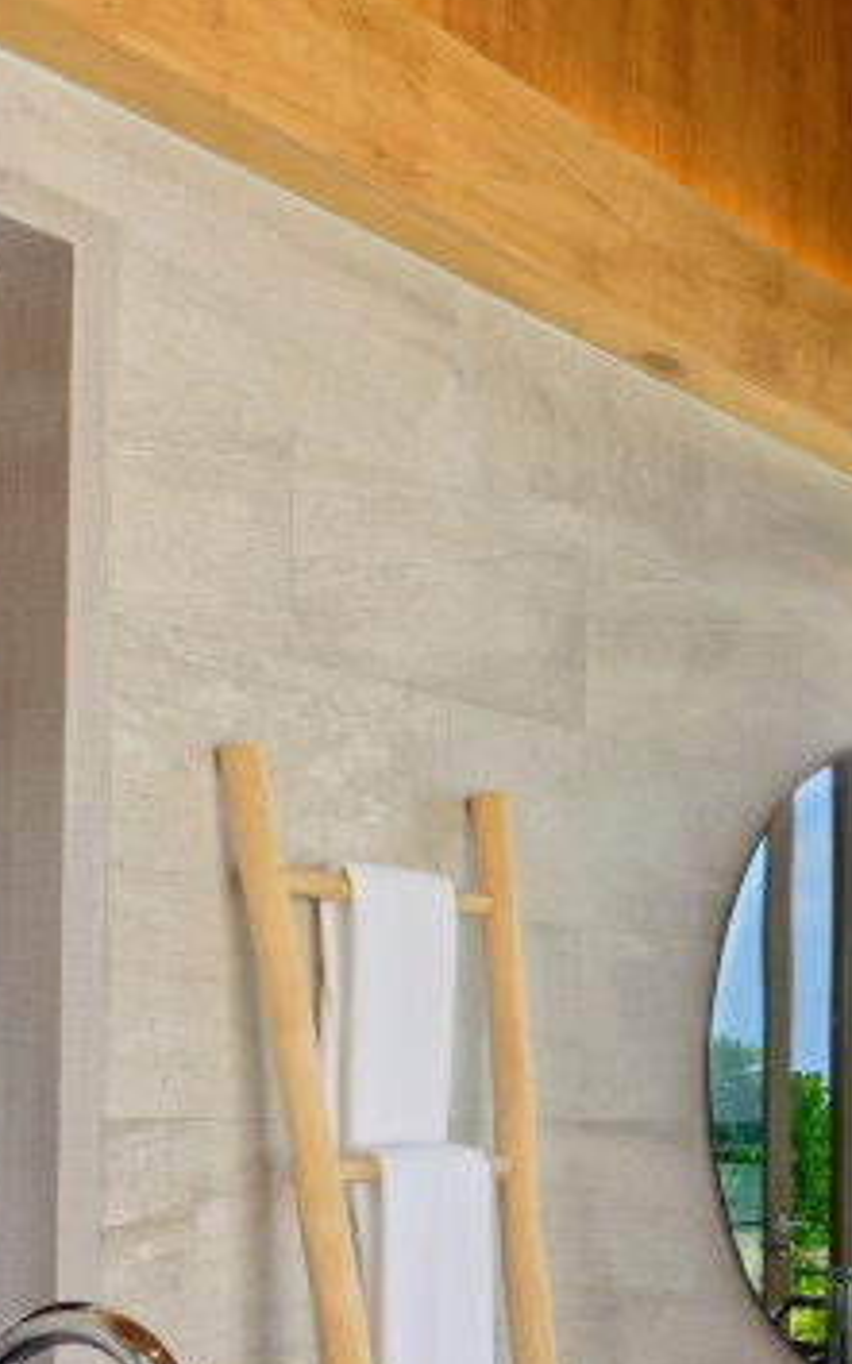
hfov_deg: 20.7
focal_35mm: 59
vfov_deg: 33.5
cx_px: 987
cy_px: 1100
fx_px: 2194
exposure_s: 1/200
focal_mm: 20
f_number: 13
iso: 320
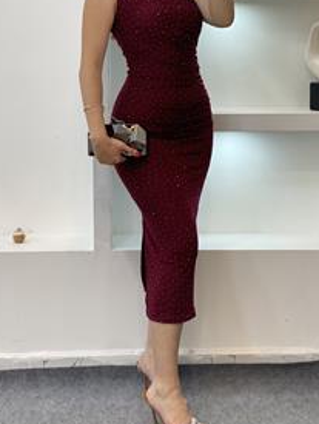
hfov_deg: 18.9
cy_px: 149
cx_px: 154
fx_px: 956
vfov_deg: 24.9
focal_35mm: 78
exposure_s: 1/100
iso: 80
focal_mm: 6
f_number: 2
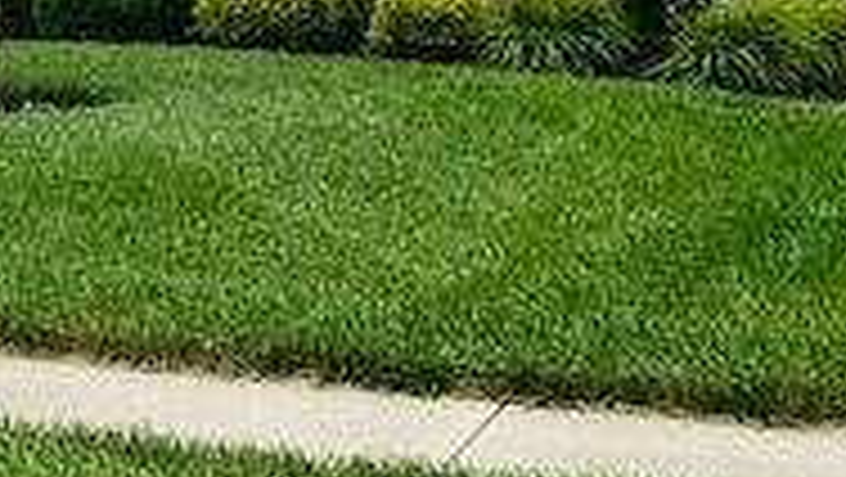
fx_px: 2334
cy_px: -225
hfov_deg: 19.5
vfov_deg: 11.2
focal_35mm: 104
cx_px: -130
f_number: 1.8
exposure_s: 1/2907
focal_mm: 3.99
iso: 20
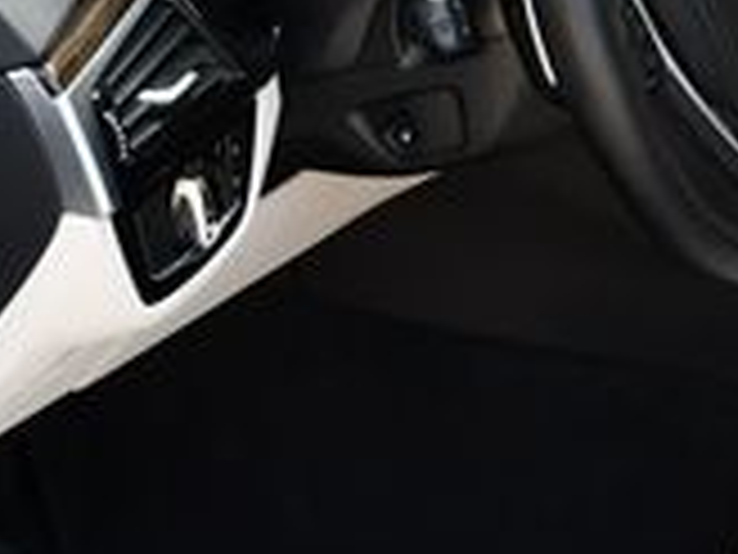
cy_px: 270
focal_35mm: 135
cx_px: 680
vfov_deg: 11.0
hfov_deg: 14.4
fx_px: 2878
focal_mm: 18
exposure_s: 1/250
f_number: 5
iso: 400
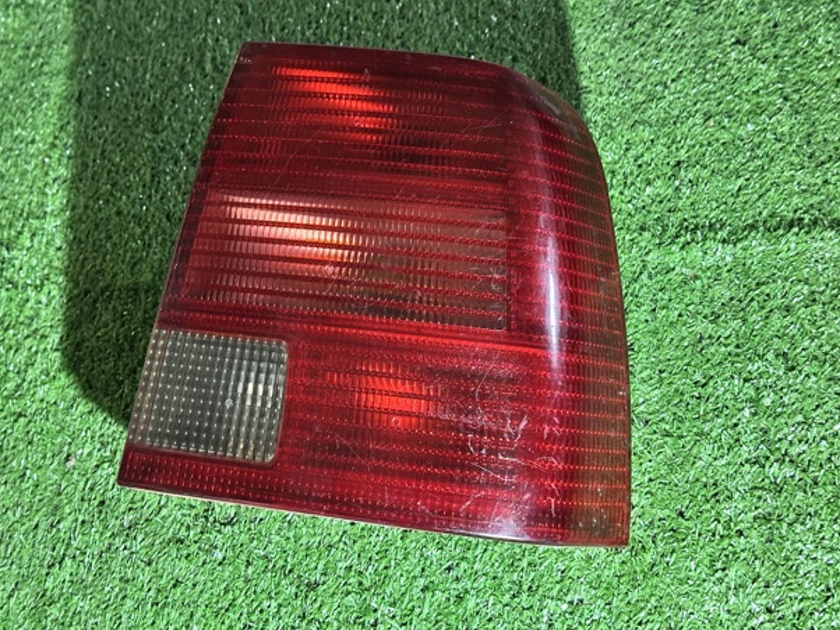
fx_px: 1237
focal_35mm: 51
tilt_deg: -55.2
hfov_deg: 37.5
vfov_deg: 28.5
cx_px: 420
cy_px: 302
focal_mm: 6.86
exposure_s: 1/40
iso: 400
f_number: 1.78
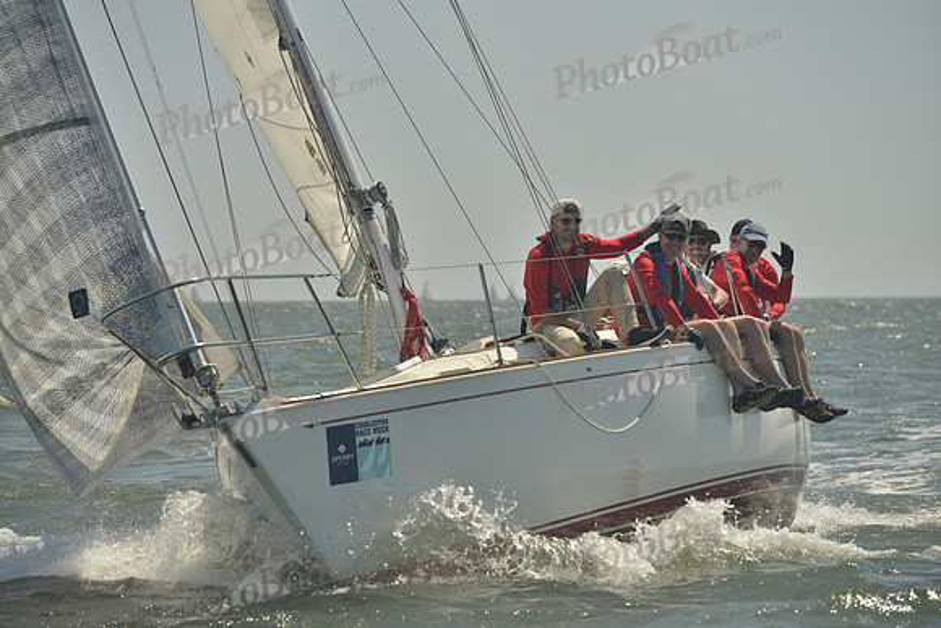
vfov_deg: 7.6
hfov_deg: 11.4
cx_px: 470
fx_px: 4706
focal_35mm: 180
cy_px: 314
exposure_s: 1/1000
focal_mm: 180
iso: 280
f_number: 8
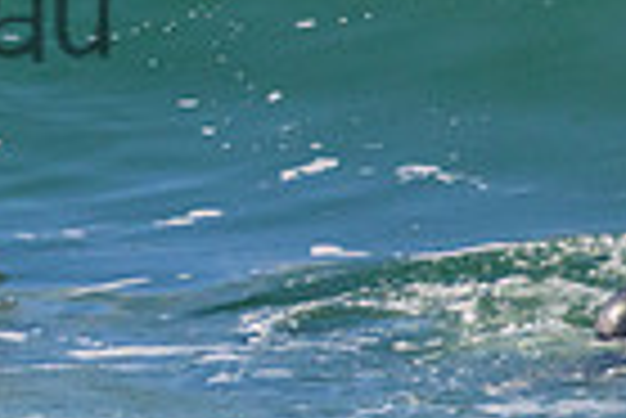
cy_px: -47
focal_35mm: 3331
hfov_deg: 0.6
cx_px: -365
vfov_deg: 0.4
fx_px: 57982
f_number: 11
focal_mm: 800
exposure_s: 1/2000
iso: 2000
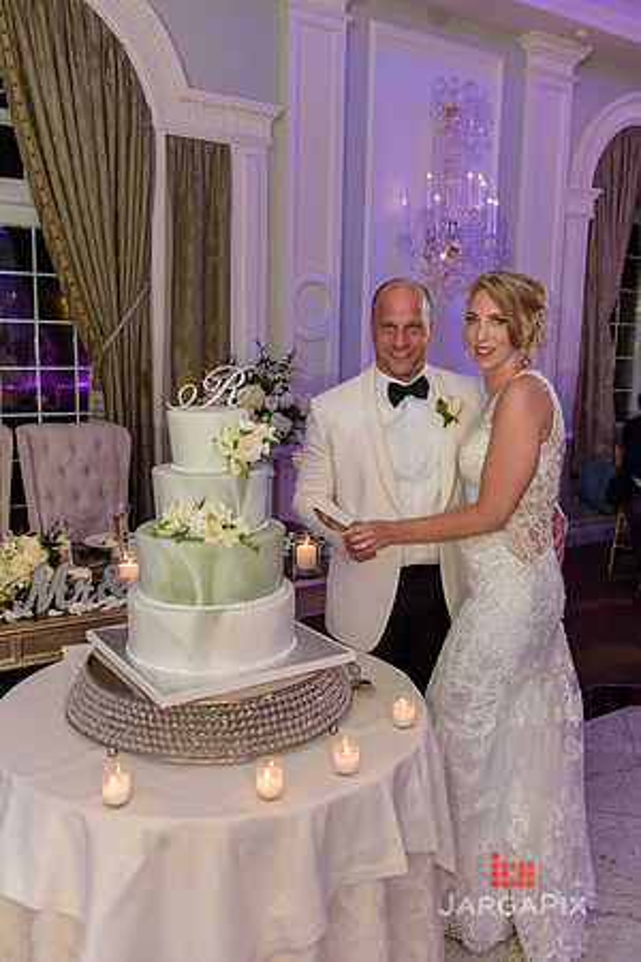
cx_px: 320
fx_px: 855
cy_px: 481
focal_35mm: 32
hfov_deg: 41.1
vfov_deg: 58.7
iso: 1600
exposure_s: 1/125
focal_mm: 32
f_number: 3.2
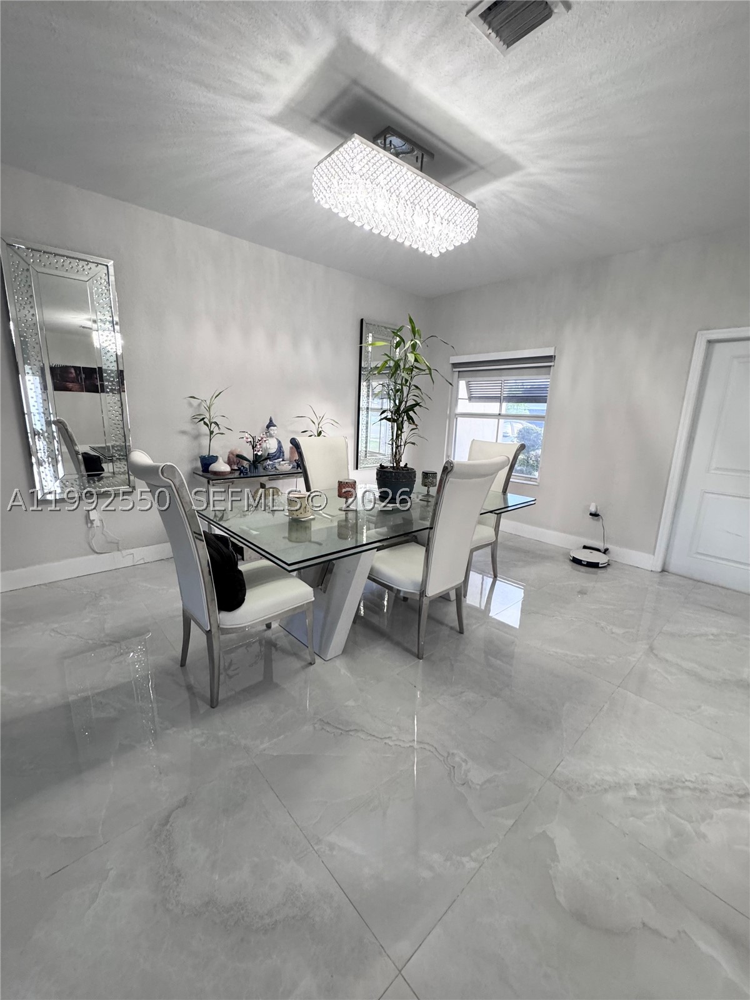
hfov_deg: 85.7
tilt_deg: -12.2
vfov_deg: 102.1
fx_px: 404
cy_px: 500
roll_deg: -1.5
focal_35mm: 14
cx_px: 375
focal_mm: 2.22
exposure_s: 1/60
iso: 320
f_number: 2.2
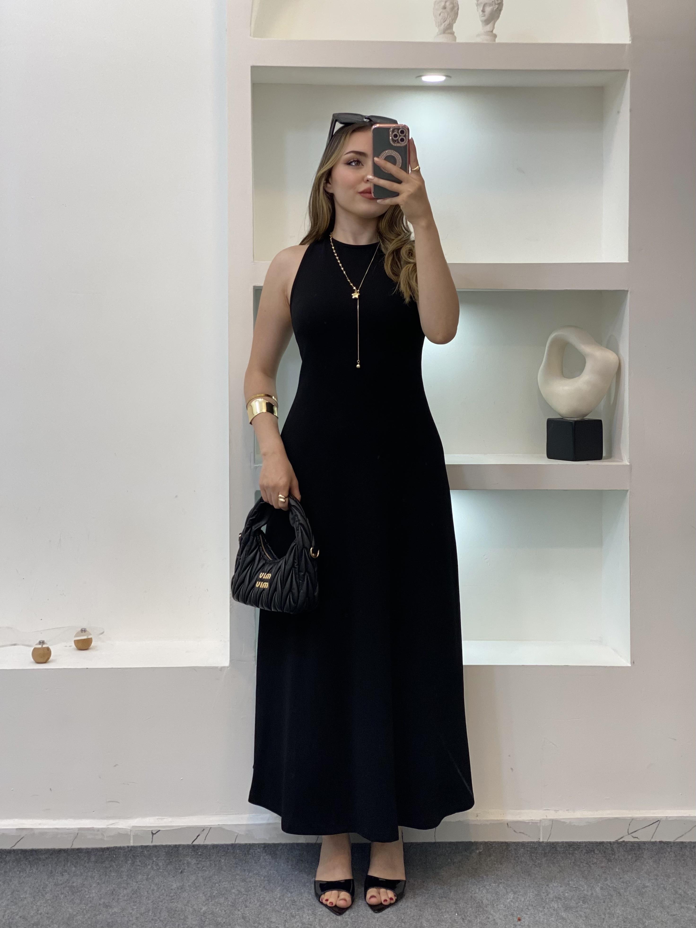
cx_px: 348
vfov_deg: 36.8
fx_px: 1394
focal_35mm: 52
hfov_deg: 28.0
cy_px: 464
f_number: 2
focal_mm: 6
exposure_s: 1/100
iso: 80
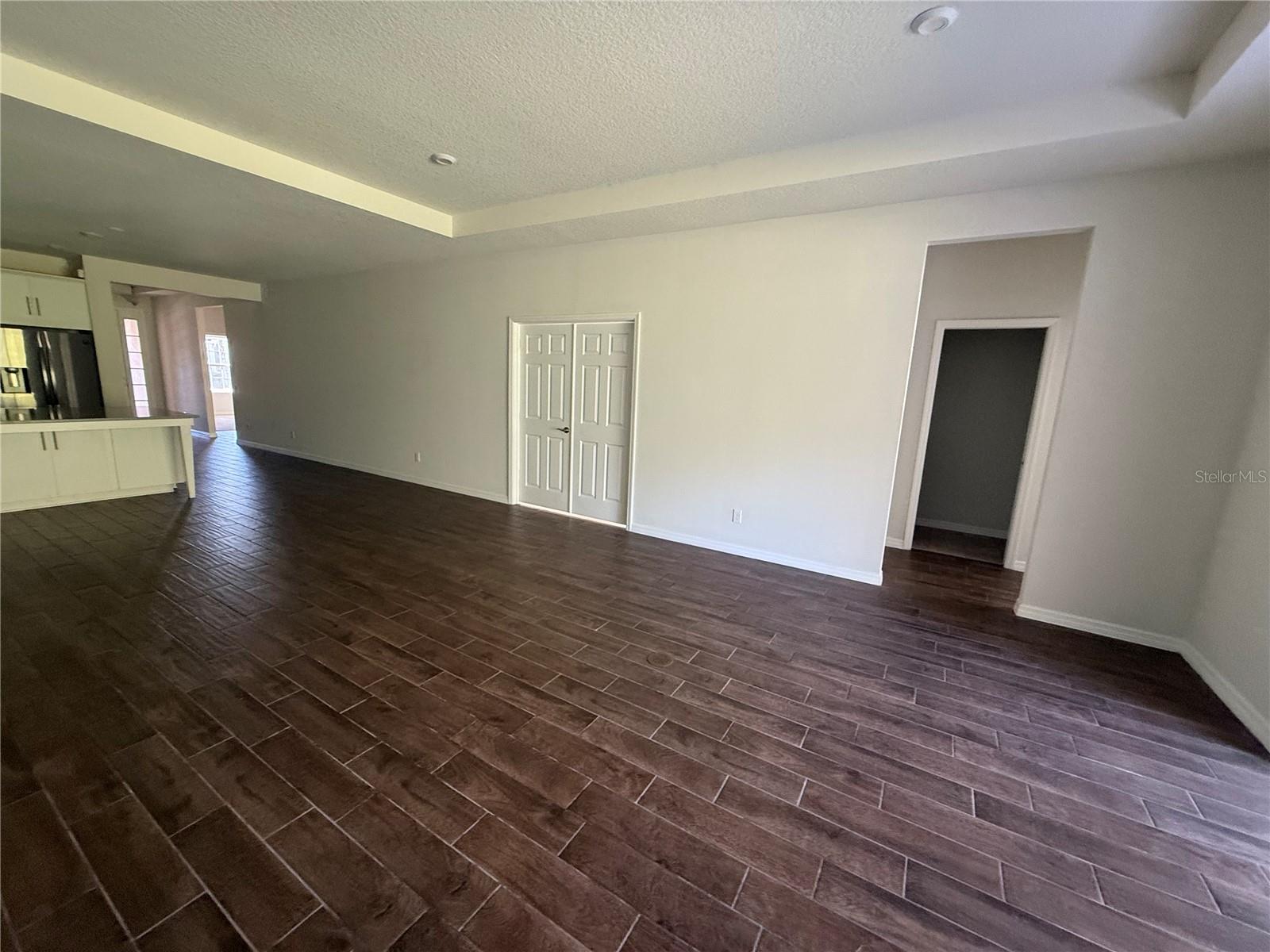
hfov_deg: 102.1
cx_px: 635
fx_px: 514
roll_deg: -2.0
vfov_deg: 85.7
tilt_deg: -10.8
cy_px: 476
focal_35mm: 14
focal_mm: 2.22
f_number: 2.2
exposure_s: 1/60
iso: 400
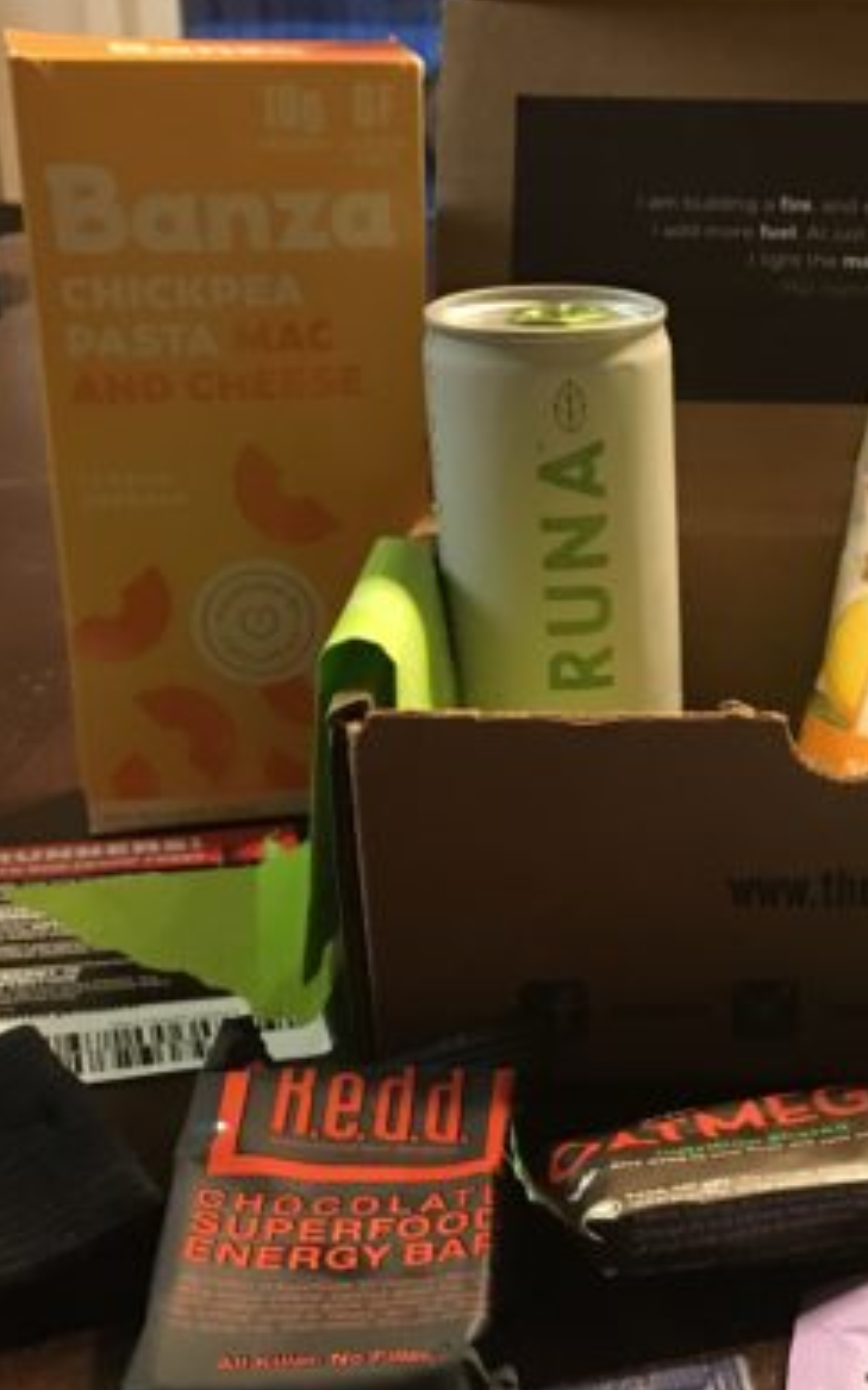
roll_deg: -1.5
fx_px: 2310
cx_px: 847
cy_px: 990
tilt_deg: -25.5
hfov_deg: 20.7
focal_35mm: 61
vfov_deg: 33.0
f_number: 1.8
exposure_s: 1/15
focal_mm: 3.99
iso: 80
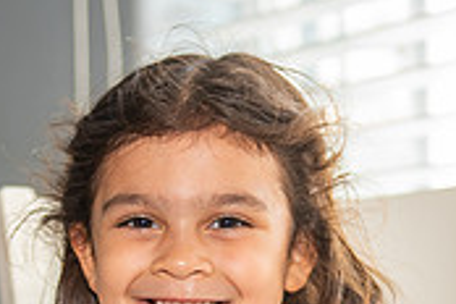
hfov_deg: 10.2
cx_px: 202
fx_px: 2558
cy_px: 495
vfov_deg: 6.7
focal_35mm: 202
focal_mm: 52
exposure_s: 1/100
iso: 320
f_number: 2.8
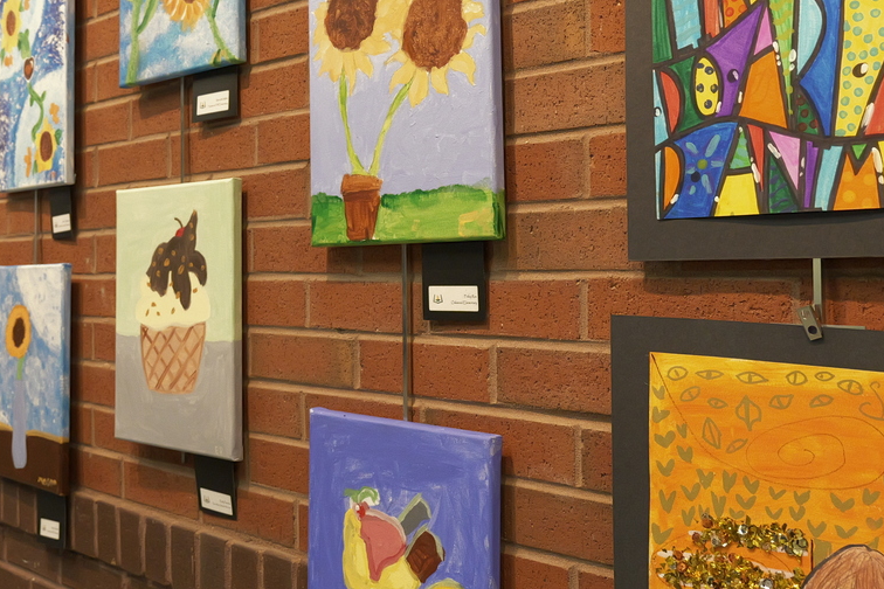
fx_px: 1031
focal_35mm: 42
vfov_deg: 31.8
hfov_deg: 46.2
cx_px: 359
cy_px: 230
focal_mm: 25
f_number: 5.3
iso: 6400
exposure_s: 1/500
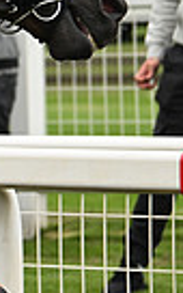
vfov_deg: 4.7
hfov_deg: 2.9
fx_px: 3543
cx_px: -439
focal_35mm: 444
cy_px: -61
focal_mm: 102
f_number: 4.5
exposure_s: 1/640
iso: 800
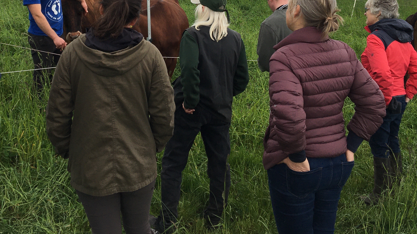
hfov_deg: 42.7
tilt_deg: -3.4
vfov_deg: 23.9
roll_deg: -0.2
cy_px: 1
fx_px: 531
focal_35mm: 48
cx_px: 170
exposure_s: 1/569
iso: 25
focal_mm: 4.15
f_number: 2.2
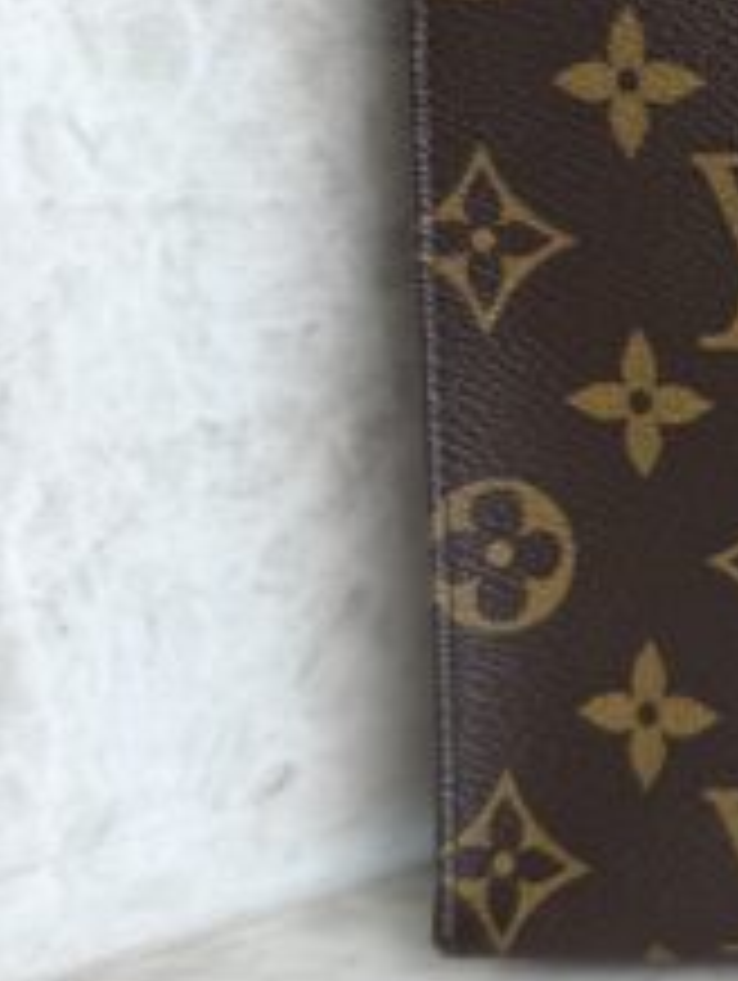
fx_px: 2497
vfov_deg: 21.8
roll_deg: -0.3
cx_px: 1346
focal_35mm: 88
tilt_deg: -13.1
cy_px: 122
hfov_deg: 14.6
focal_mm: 6.76
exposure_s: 1/120
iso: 80
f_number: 1.78
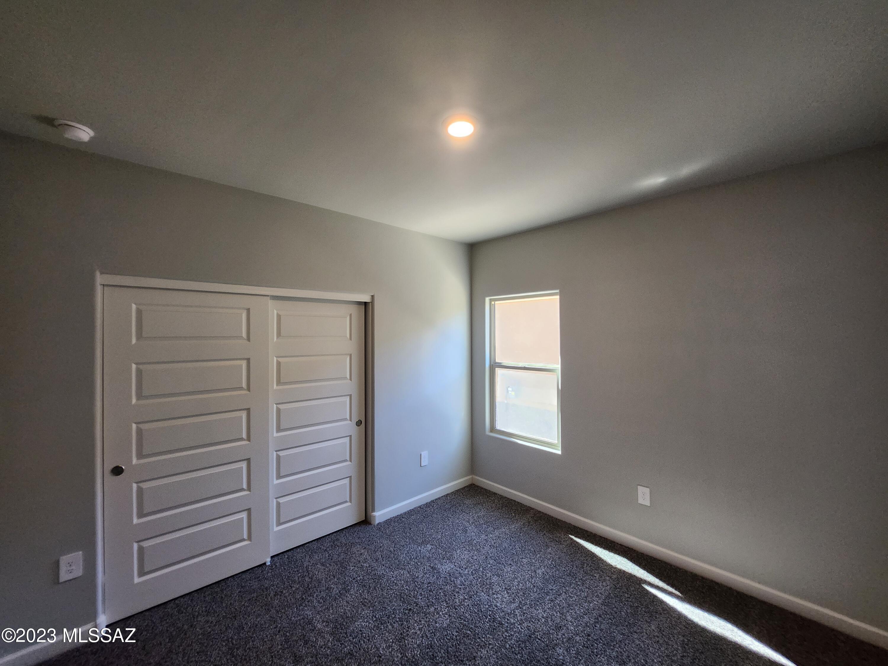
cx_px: 444
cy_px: 333
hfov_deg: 106.2
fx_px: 333
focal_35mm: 13
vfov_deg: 89.9
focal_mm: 1.7
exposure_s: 1/60
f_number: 2.2
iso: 160
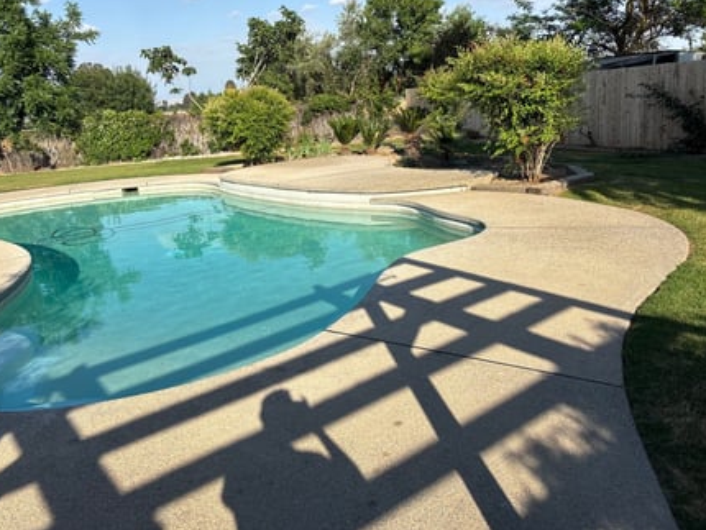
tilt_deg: -11.7
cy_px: 238
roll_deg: +4.9
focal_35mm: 29
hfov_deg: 61.6
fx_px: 592
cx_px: 345
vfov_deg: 48.2
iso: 50
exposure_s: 1/3021
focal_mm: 5.96
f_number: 1.6
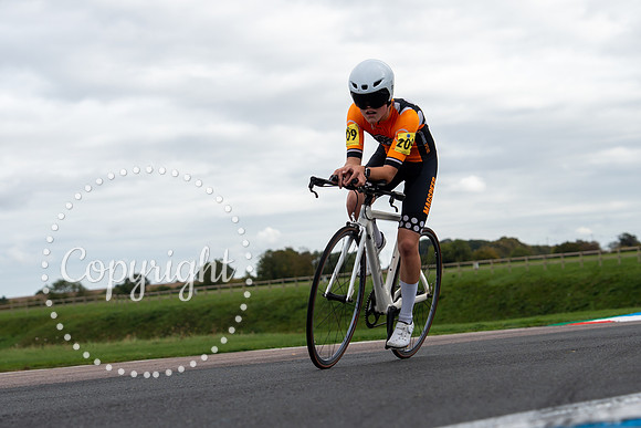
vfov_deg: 11.2
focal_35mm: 123
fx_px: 2182
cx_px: 384
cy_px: 309
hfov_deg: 16.7
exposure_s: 1/1000
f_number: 3.5
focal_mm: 62
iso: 100
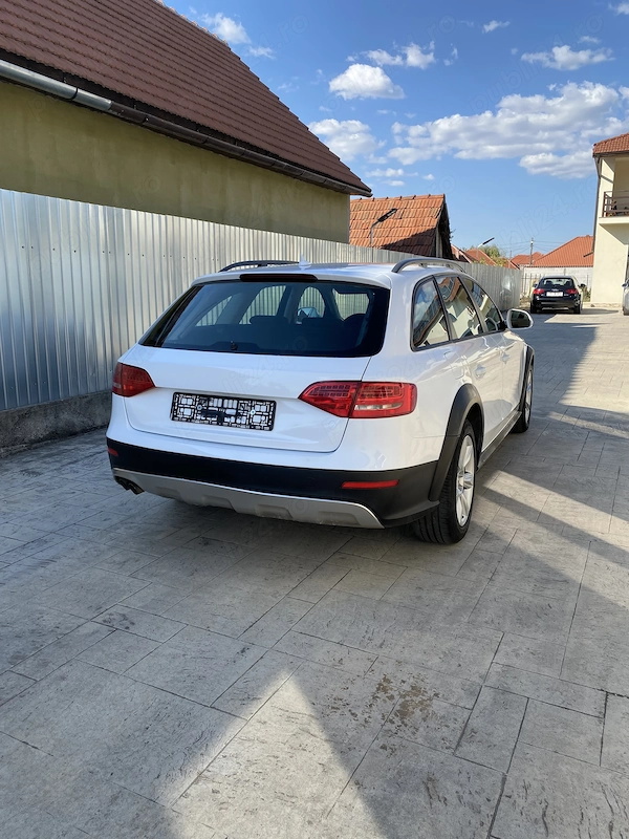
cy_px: 420
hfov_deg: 53.1
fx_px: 630
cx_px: 314
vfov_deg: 67.3
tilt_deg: -10.0
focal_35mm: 26
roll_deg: -0.1
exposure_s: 1/1330
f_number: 1.8
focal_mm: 4.25
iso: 32
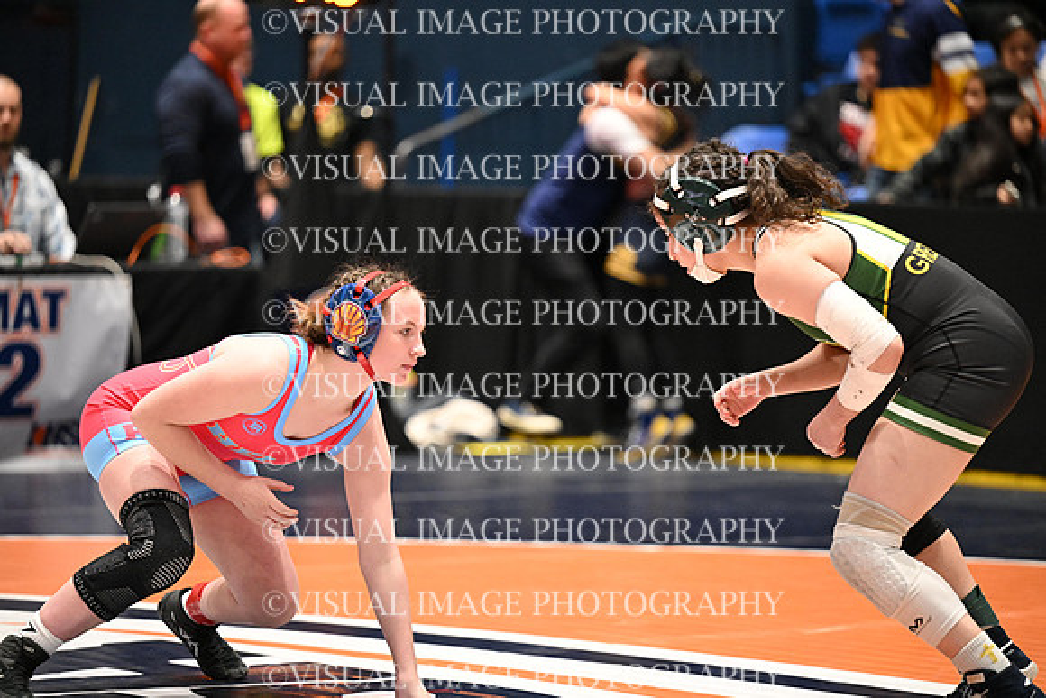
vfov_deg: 9.2
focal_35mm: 150
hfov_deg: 13.7
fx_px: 4359
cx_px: 523
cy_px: 349
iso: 6400
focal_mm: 150
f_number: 2.8
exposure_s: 1/960
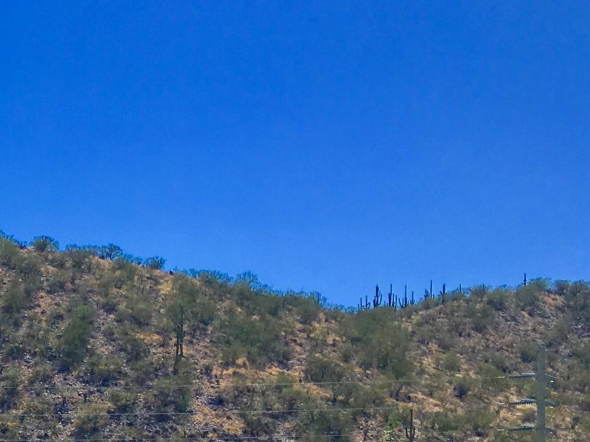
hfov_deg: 20.1
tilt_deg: -2.7
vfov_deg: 15.7
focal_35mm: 88
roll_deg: -0.9
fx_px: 1499
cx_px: -217
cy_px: 612
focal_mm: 4.15
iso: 25
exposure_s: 1/1876
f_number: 2.2
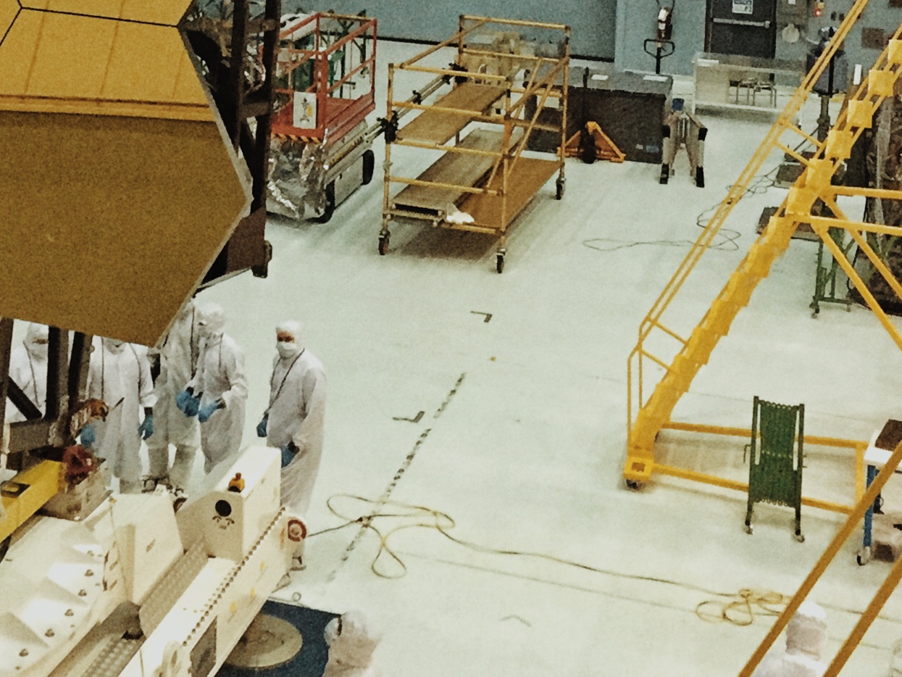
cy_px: -147
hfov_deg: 25.3
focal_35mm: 76
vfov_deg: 18.3
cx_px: 190
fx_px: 1981
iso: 200
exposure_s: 1/30
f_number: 2.2
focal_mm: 4.15
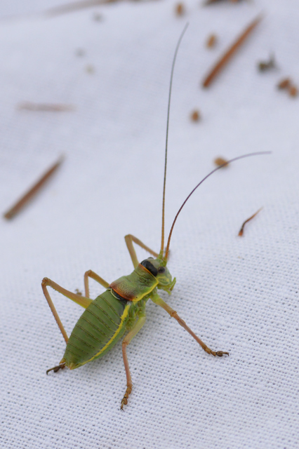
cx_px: 150
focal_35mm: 150
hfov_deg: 9.1
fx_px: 1871
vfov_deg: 13.7
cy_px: 224
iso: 800
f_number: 13
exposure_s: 1/1000
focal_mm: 100
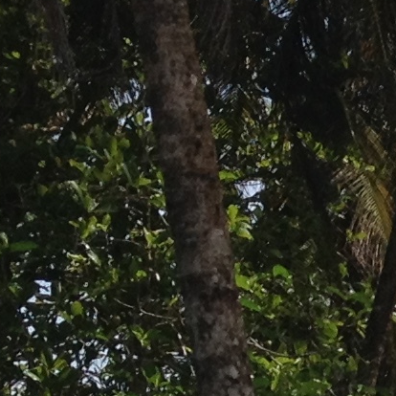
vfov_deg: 7.0
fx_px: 3158
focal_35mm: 244
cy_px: 674
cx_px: 1072
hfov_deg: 6.7
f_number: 2.4
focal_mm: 4.28
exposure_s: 1/2208
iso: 50
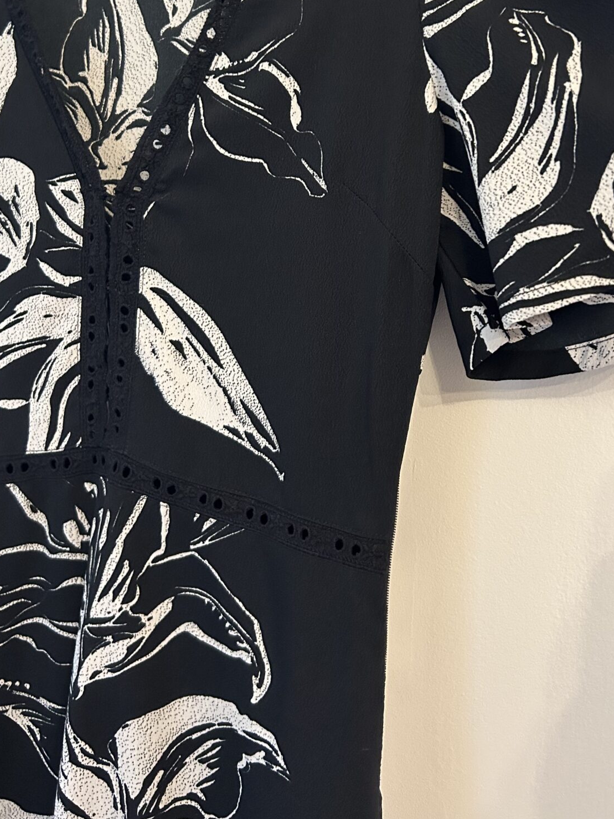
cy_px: 254
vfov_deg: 50.2
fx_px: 852
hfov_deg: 39.6
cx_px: 339
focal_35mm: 36
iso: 400
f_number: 1.5
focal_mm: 5.7
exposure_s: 1/60
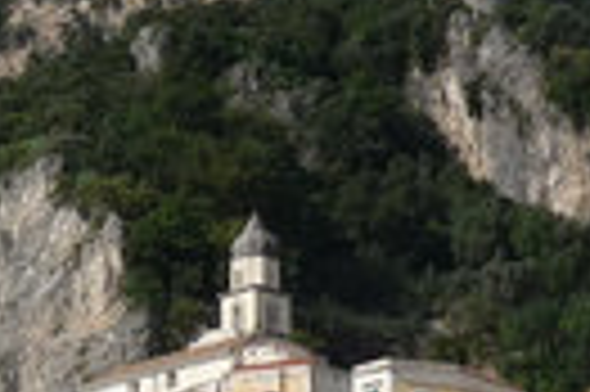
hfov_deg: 12.6
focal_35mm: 163
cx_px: 178
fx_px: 2668
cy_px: 518
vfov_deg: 8.3
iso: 100
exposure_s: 1/500
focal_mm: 5
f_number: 8
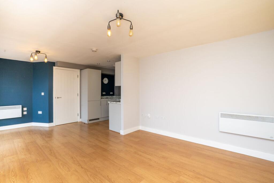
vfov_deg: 72.1
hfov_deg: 95.0
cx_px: 137
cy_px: 92
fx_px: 125
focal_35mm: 16
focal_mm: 16
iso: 250
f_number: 10
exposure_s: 1/60
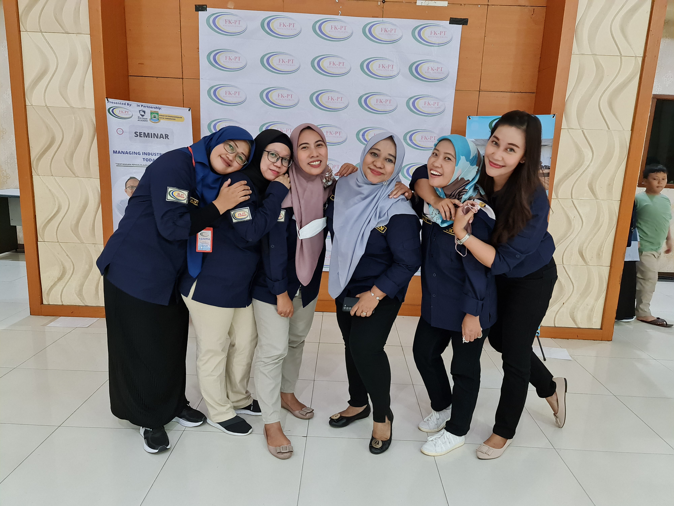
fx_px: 487
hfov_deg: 69.4
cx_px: 337
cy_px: 253
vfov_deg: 54.9
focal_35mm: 25
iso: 800
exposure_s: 1/33
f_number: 1.8
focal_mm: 7
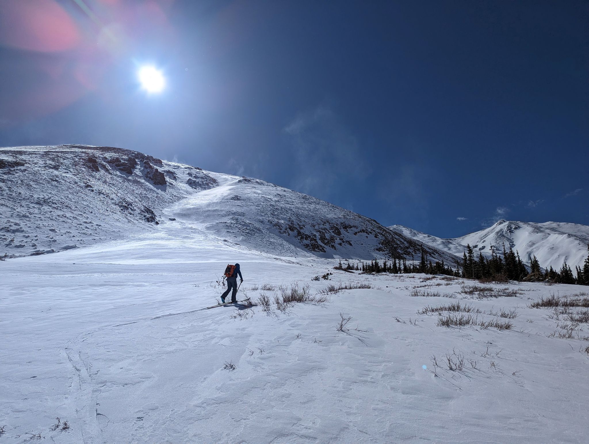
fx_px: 409
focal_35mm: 24
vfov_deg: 56.9
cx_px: 294
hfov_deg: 71.5
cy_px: 222
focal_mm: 6.81
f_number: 1.85
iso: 50
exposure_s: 1/14085
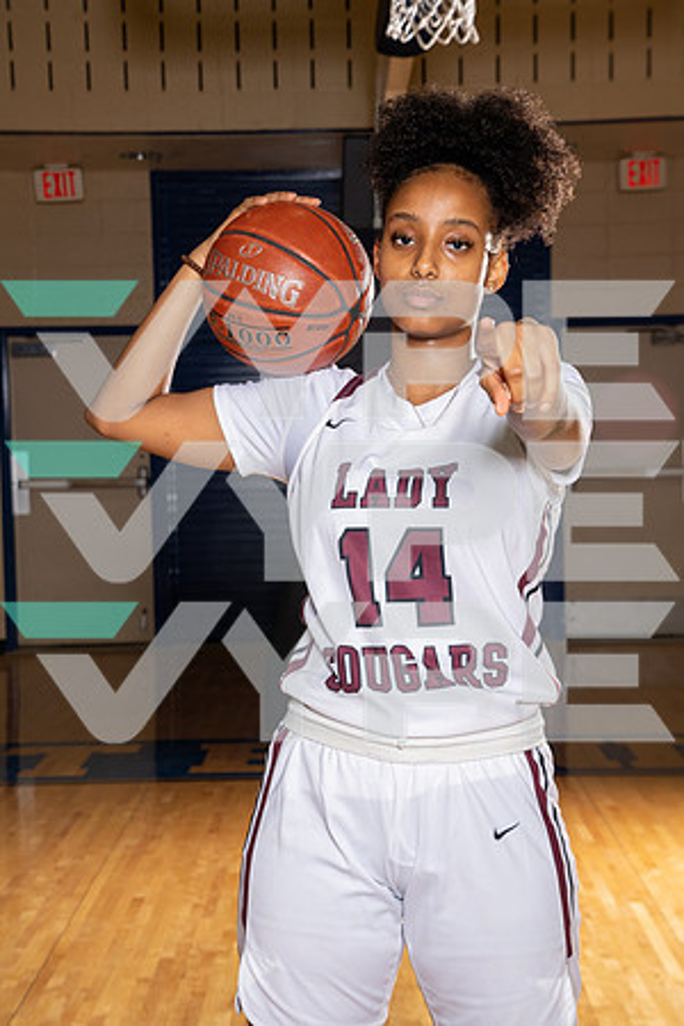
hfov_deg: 20.9
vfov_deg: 31.0
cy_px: 513
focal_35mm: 65
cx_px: 342
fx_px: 1852
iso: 640
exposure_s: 1/250
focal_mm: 65
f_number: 8
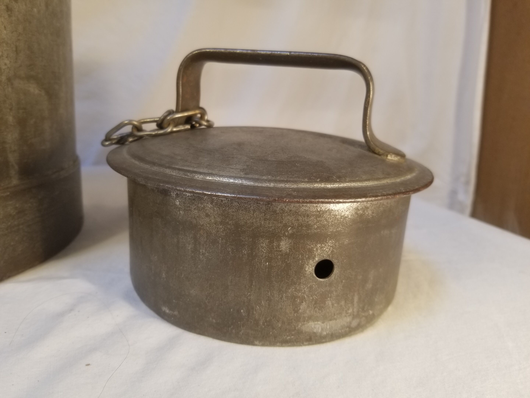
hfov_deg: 67.3
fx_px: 398
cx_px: 265
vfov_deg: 53.1
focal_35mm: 26
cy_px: 199
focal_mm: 4.25
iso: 64
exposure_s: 1/100
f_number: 1.7
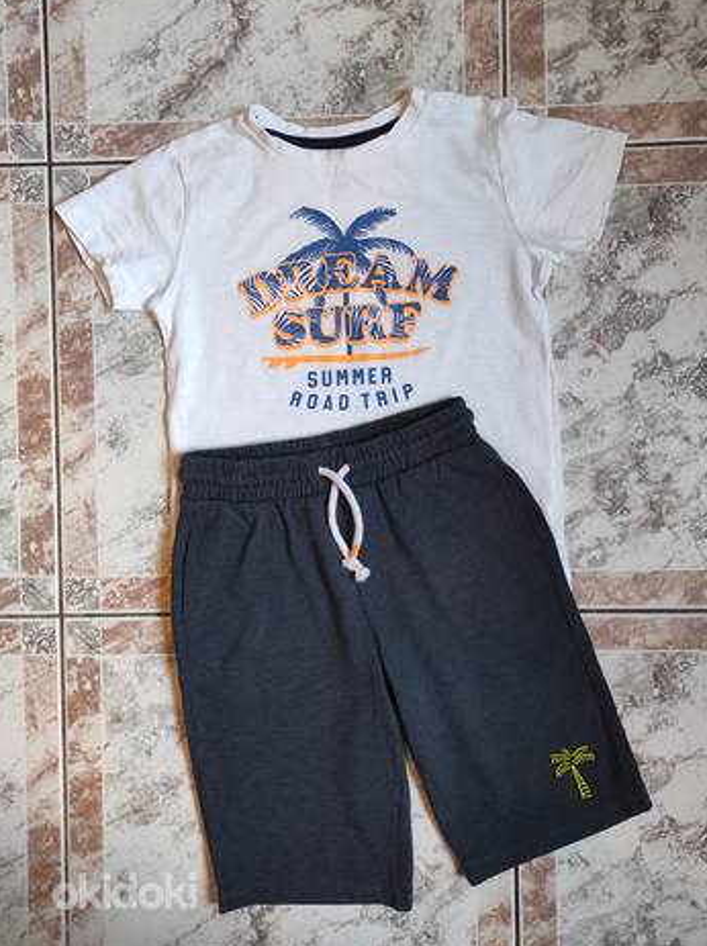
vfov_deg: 65.4
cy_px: 452
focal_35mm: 27
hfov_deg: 51.2
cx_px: 376
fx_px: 737
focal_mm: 5.43
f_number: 1.89
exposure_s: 1/33
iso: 1534
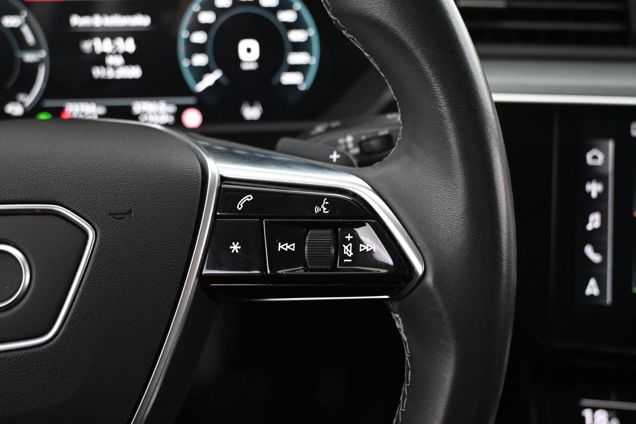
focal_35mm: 34
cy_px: 212
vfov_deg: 38.4
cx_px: 318
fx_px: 609
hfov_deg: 55.1
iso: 4000
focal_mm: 23
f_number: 4.2
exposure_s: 1/30
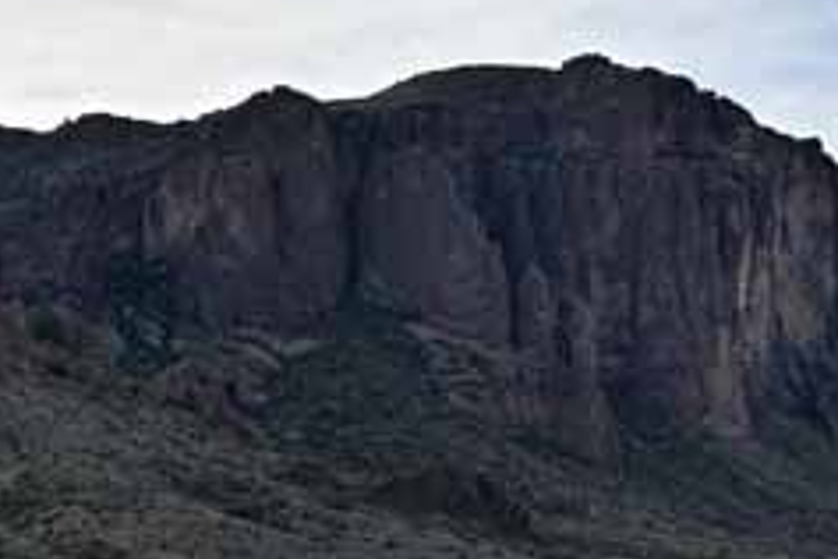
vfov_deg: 9.7
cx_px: 449
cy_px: 322
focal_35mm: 142
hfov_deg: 14.4
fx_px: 3305
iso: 100
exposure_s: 1/500
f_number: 5.6
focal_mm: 42
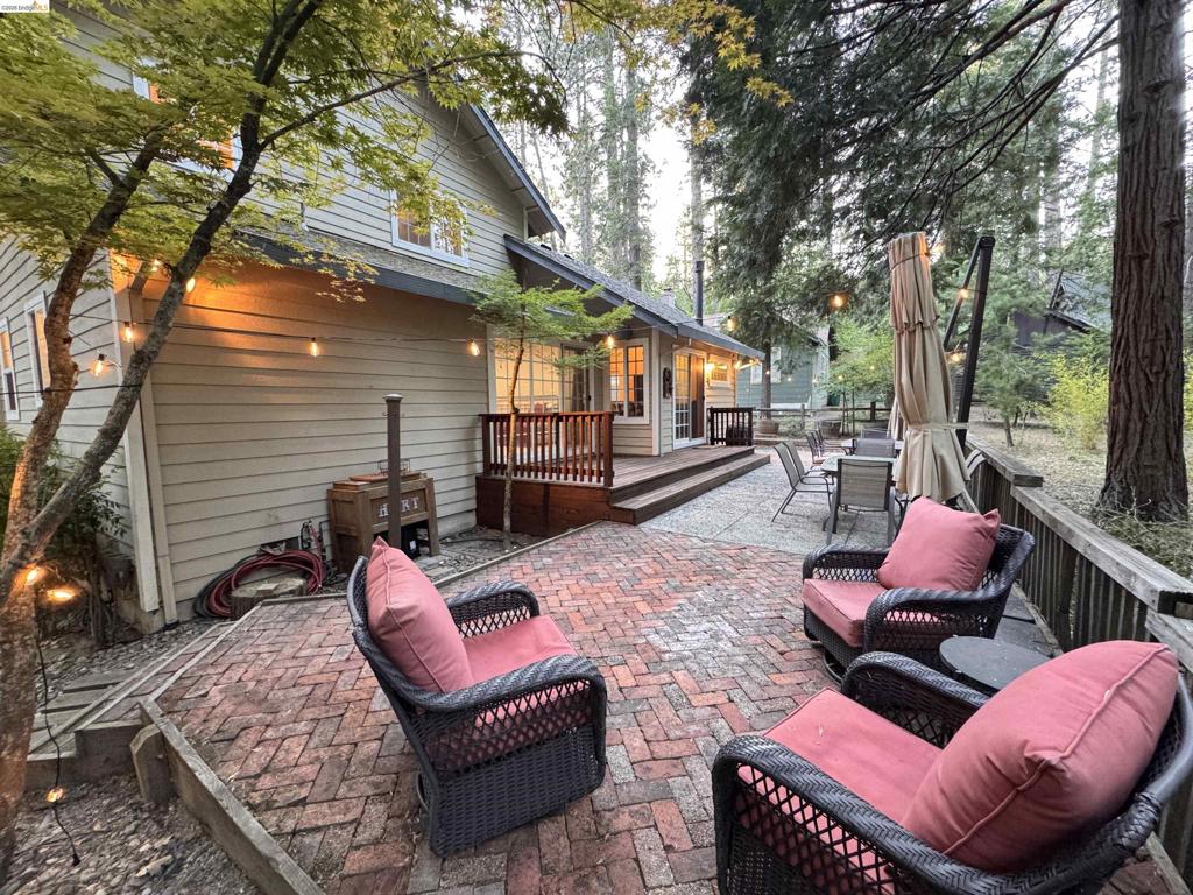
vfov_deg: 85.7
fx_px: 482
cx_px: 596
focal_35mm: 14
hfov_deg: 102.1
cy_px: 448
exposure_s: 1/60
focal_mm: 2.22
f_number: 2.2
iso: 640
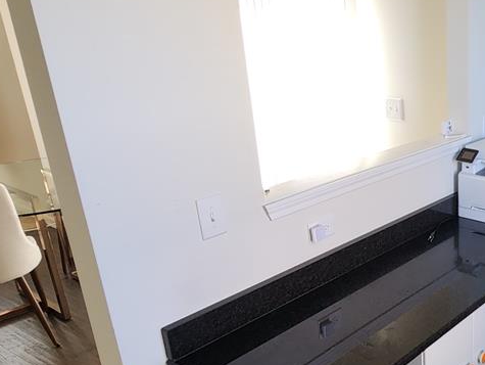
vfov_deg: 49.6
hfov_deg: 49.8
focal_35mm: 28
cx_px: 498
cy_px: 215
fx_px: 393
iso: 125
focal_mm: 2.2
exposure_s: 1/60
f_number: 2.2
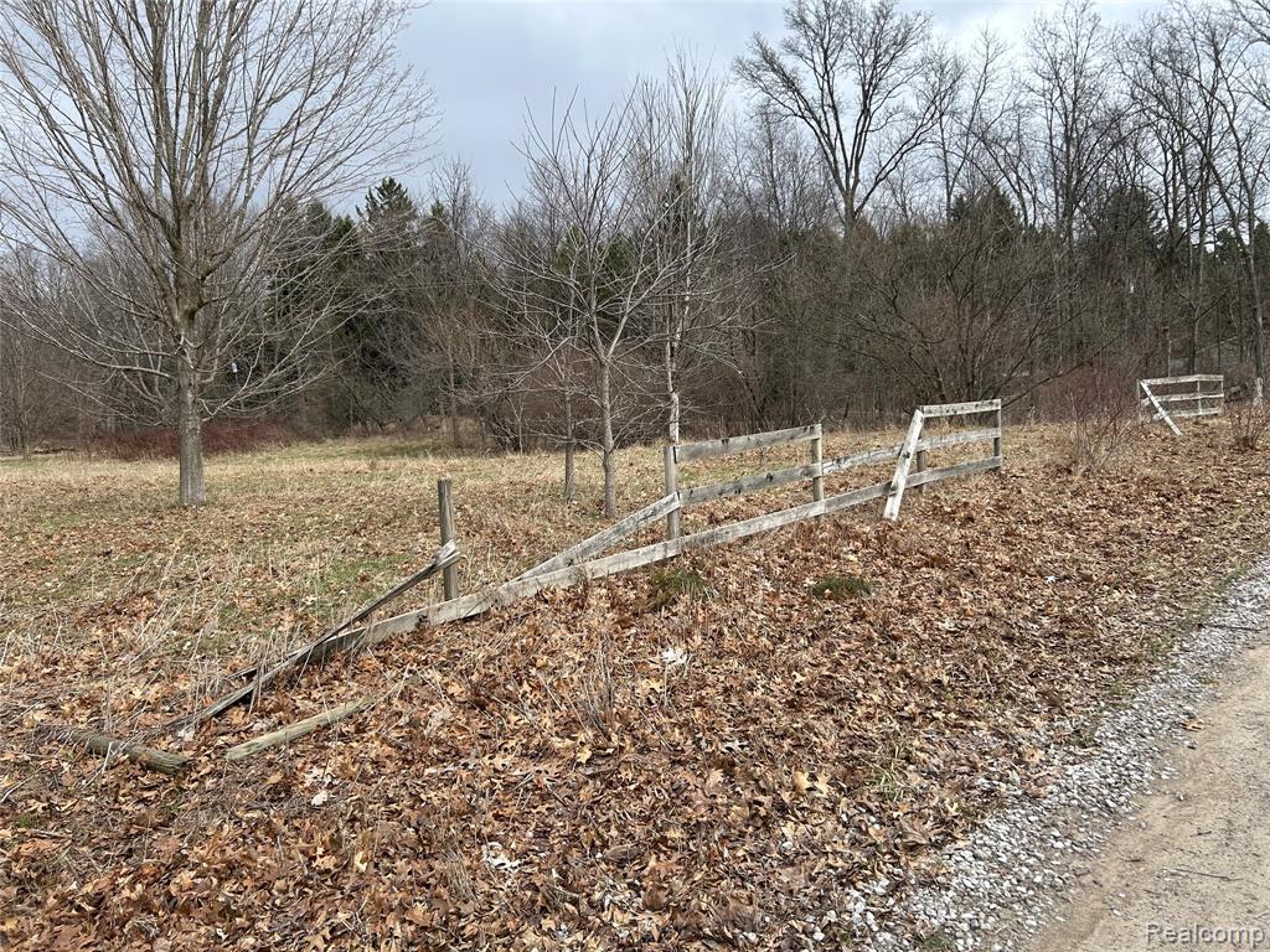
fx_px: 954
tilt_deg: -3.5
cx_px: 635
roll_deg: +3.6
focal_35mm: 26
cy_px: 476
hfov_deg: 67.3
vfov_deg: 53.1
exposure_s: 1/2045
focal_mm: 5.7
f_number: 1.5
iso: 50
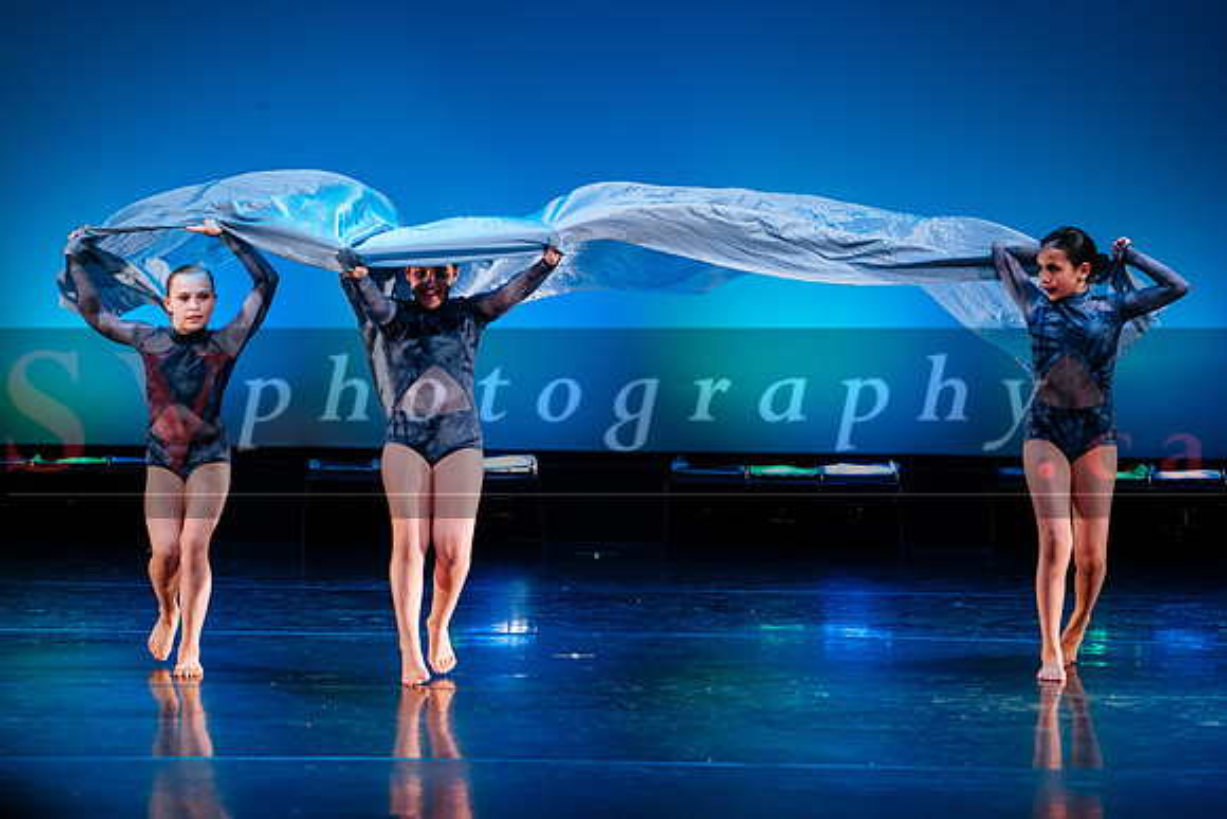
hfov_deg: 14.3
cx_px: 637
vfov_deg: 9.6
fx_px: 4886
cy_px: 410
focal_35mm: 143
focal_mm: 138
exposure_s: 1/500
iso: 1250
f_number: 2.8
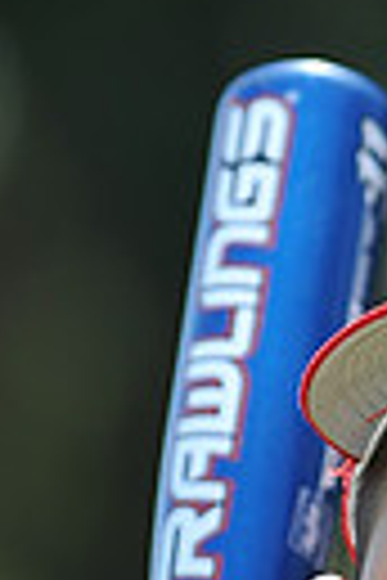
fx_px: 14527
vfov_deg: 2.3
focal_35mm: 901
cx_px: 396
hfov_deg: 1.5
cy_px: 985
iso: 200
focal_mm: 200
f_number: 4.5
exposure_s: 1/640
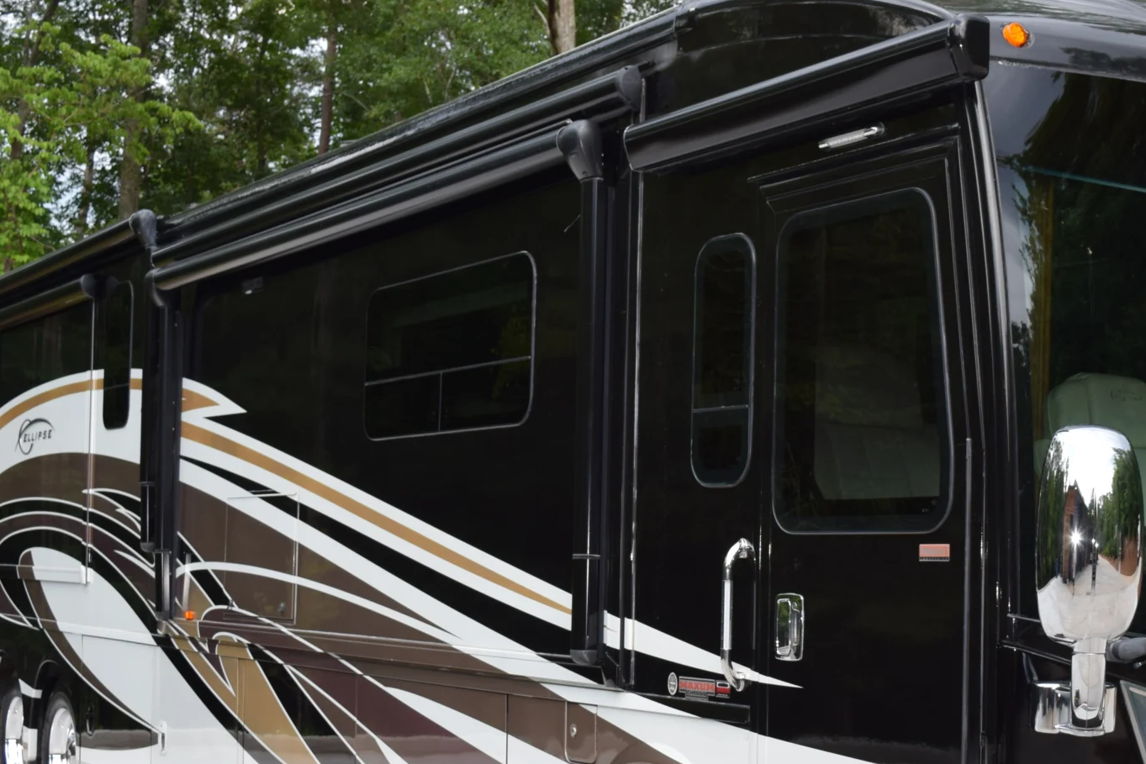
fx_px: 1974
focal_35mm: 62
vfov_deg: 21.8
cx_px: 777
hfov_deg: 32.1
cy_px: 518
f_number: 5.6
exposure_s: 1/125
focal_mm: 22
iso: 280
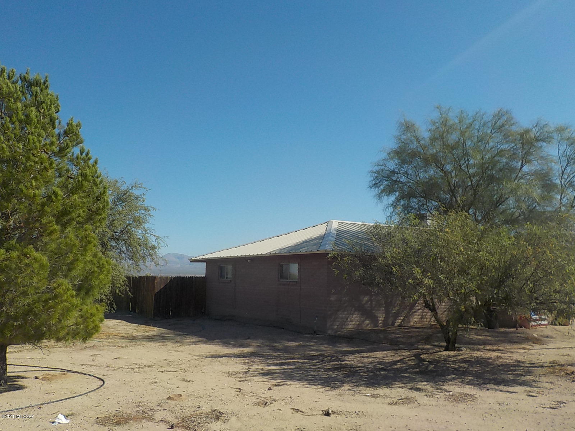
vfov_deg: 46.8
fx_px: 498
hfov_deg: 60.0
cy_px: 216
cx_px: 288
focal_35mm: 30
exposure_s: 1/1250
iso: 125
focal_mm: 4.1
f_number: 3.3
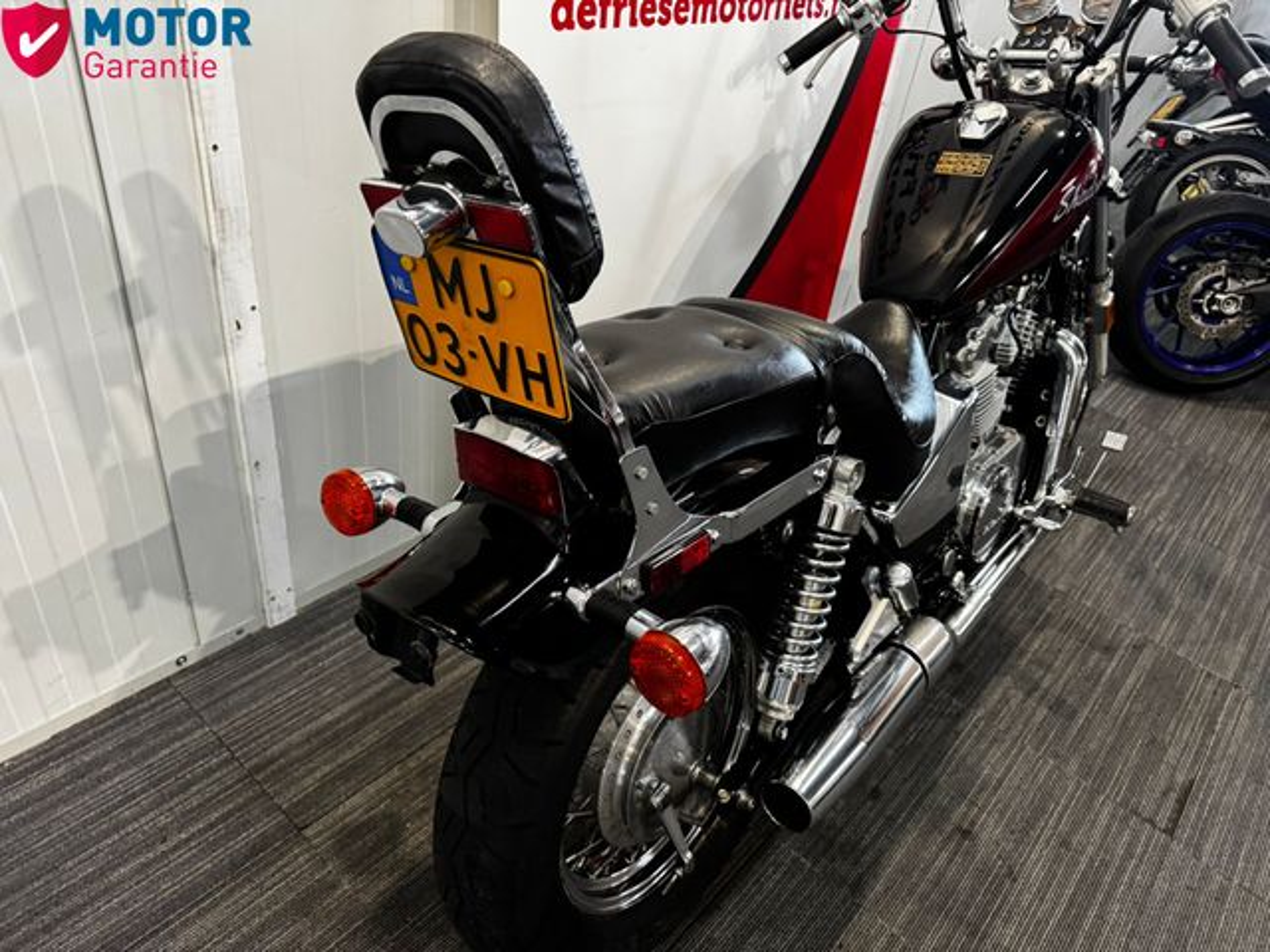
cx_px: 635
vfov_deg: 56.8
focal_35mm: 24
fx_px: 881
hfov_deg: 71.6
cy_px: 476
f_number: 1.78
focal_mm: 6.76
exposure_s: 1/50
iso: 400
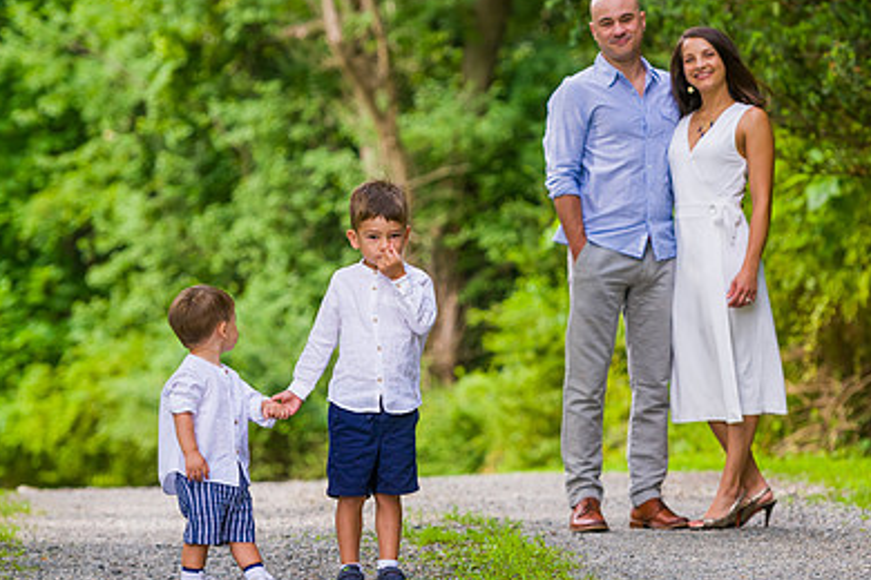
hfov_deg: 11.1
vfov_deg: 7.4
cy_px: 276
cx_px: 489
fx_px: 4500
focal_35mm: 186
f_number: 4
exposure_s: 1/640
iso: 200
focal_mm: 125
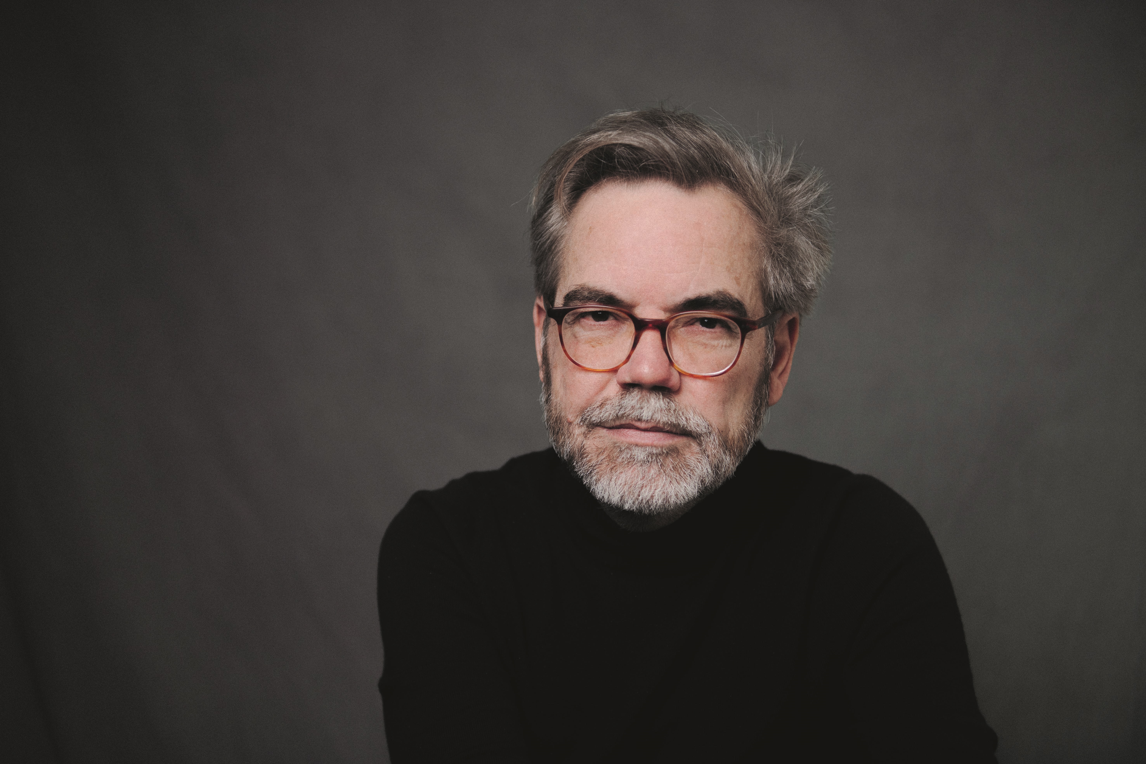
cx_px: 573
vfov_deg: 28.1
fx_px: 1528
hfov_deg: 41.1
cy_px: 382
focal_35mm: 48
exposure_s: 1/160
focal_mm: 48
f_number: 2.8
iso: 400
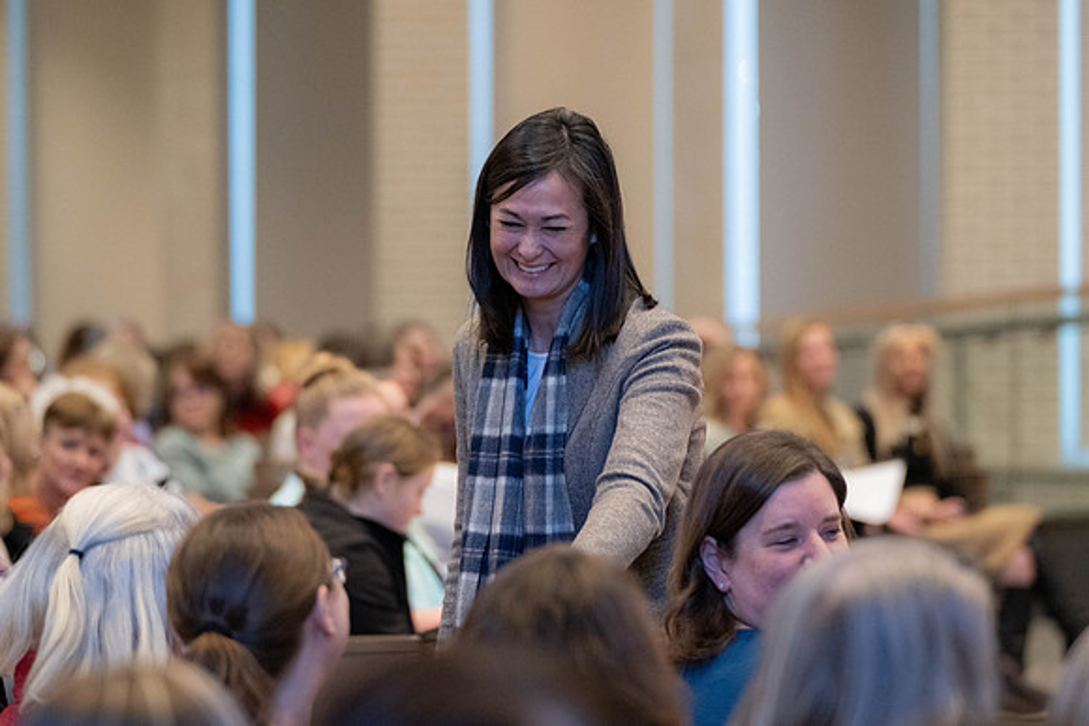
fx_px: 4643
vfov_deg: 8.9
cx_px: 548
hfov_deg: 13.4
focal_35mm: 153
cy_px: 302
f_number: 2.8
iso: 4000
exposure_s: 1/250
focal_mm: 120
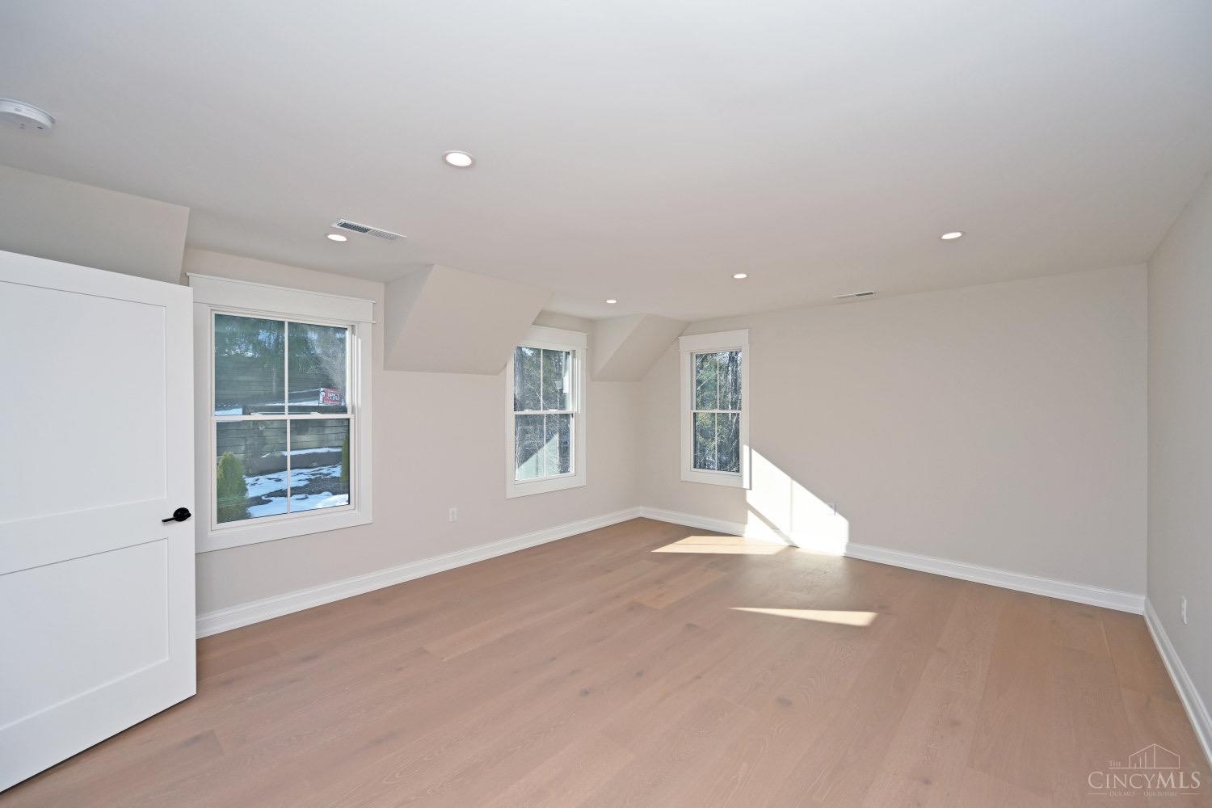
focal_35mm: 14
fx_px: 471
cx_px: 606
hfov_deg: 104.3
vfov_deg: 81.2
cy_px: 404
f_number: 5.6
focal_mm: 14
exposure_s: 1/125
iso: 110
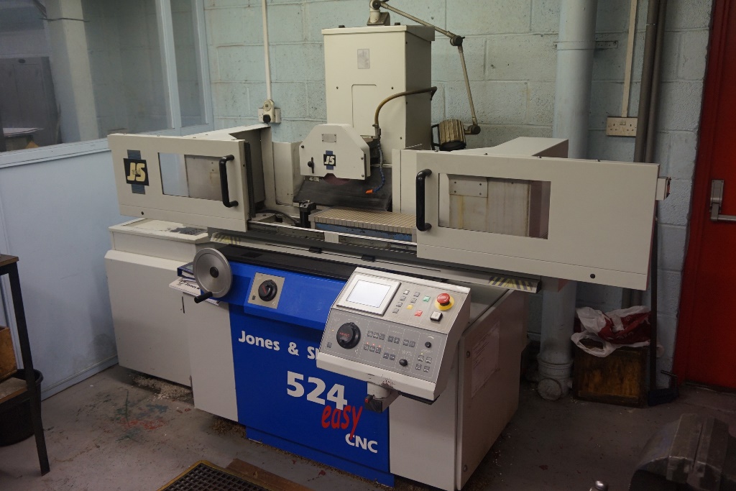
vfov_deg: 41.7
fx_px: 644
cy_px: 246
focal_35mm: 32
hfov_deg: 59.5
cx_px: 368
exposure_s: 1/160
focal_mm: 21
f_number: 4
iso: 800
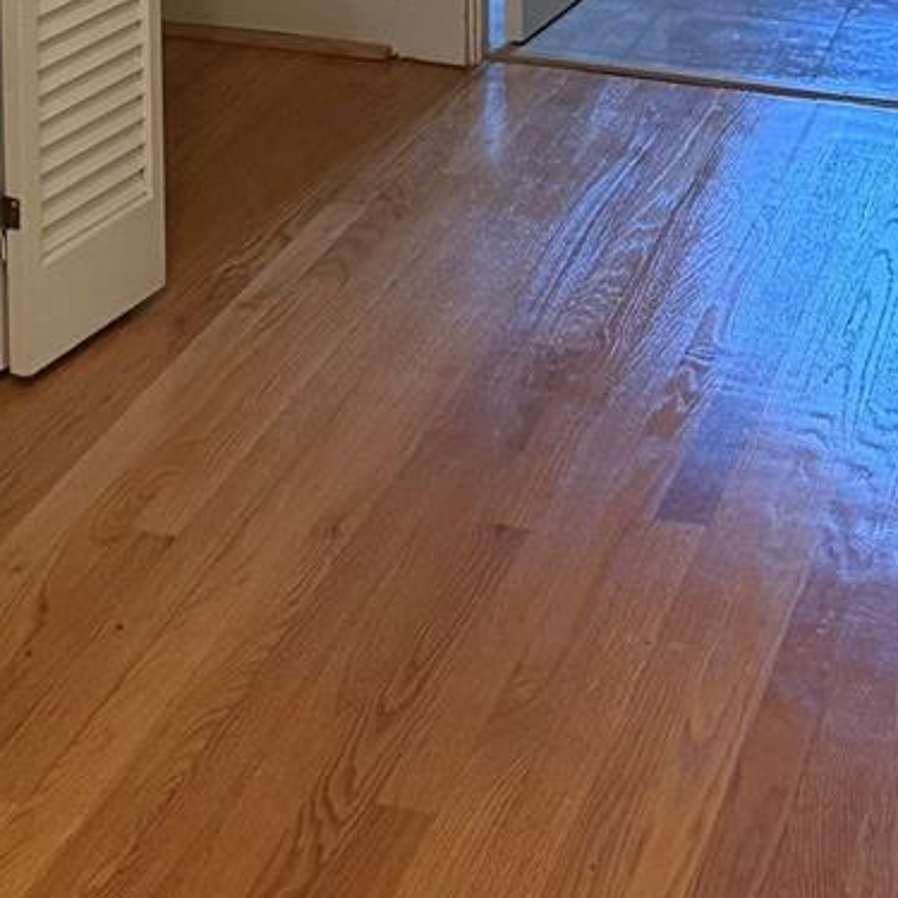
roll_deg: +0.8
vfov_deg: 17.4
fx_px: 2553
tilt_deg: -4.4
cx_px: 318
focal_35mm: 87
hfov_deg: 19.9
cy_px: -546
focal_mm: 6.76
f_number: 1.78
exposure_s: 1/60
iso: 400
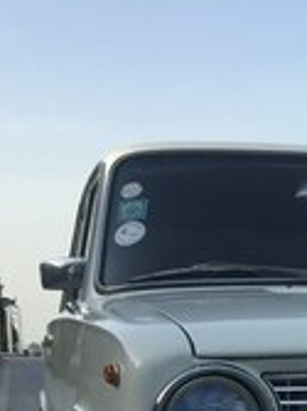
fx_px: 1018
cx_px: 395
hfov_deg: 16.3
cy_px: 502
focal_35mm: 86
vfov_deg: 21.1
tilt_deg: -7.0
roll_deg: -0.6
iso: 32
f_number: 2.2
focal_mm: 4.15
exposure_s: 1/898
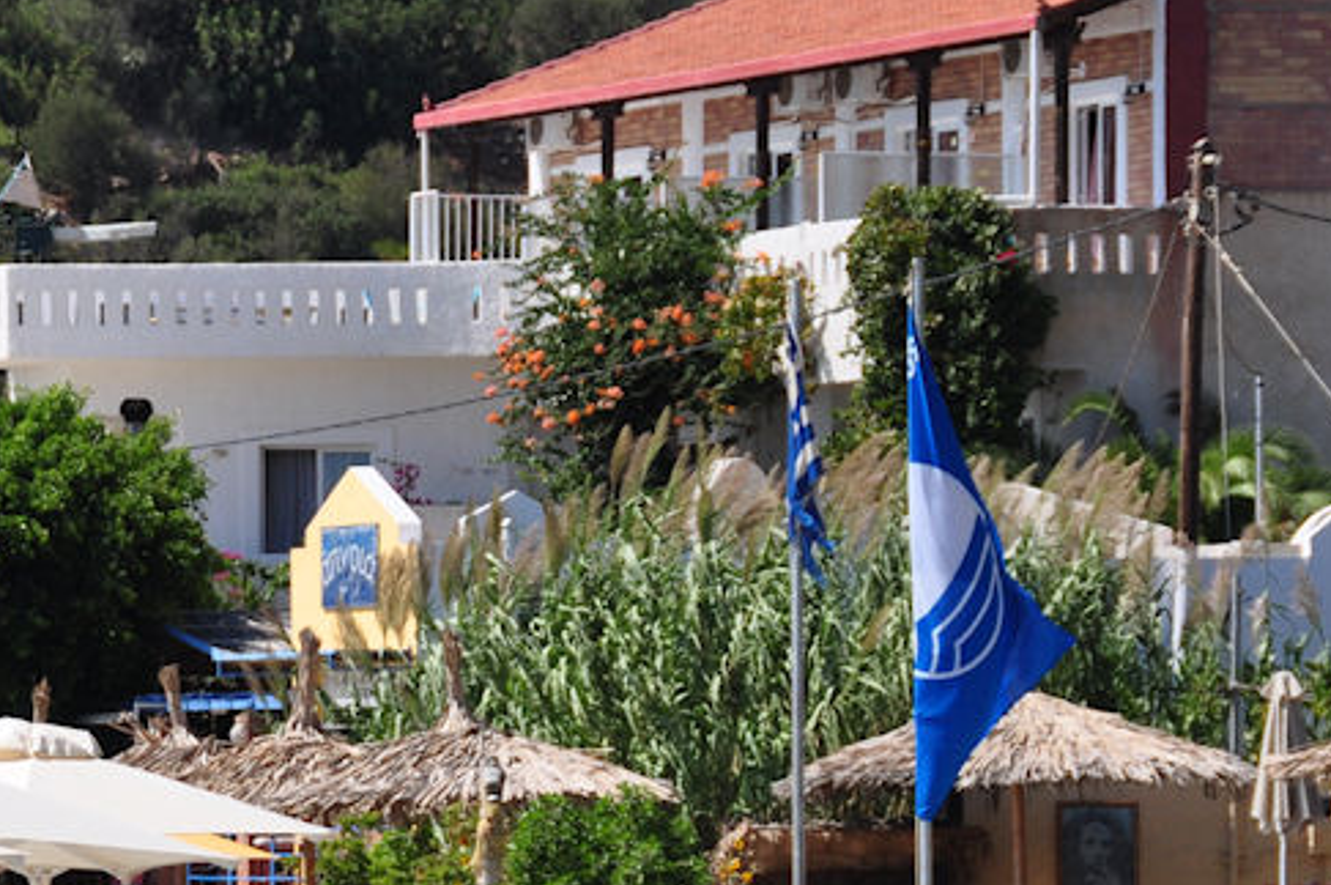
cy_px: 730
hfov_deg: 7.1
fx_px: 10674
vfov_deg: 4.7
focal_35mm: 289
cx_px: 142
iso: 200
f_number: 9
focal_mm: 78
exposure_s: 1/500
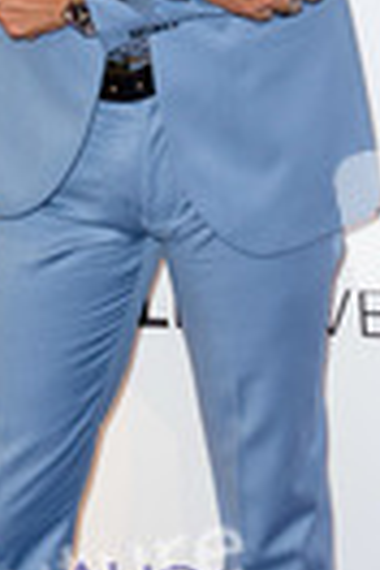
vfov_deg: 12.8
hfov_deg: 8.7
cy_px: -17
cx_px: 166
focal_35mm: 158
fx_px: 2501
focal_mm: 52
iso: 640
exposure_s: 1/400
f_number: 4.5
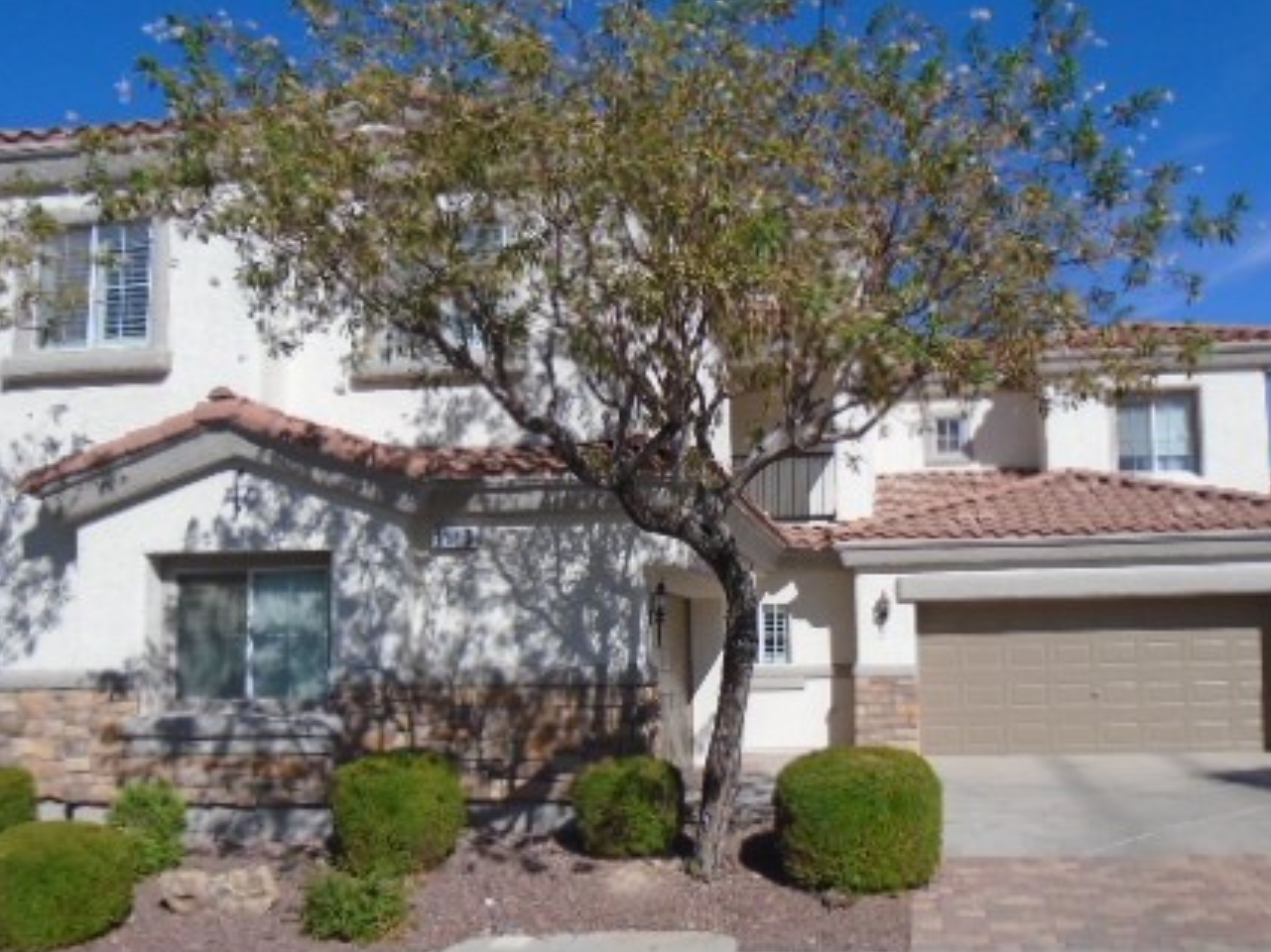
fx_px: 1432
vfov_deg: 36.7
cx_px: 708
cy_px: 538
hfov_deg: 47.8
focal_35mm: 39
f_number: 8
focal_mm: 4.6
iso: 100
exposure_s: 1/320
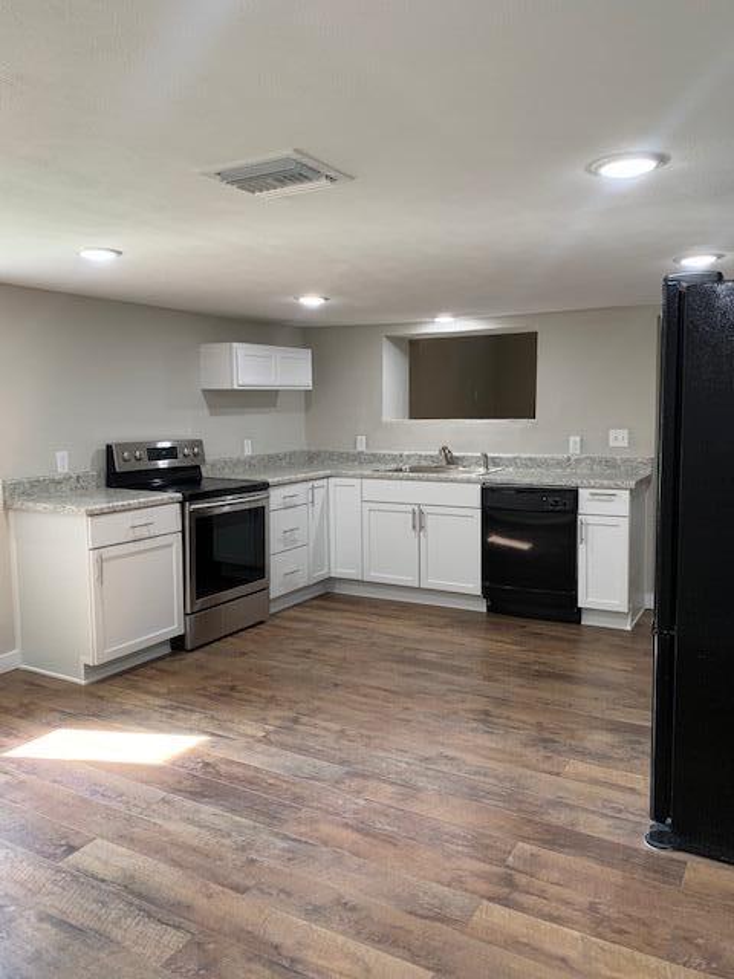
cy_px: 490
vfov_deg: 67.3
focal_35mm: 26
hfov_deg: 53.1
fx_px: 735
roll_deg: +0.1
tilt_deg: -5.7
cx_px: 367
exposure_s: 1/60
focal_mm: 4.25
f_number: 1.8
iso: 80
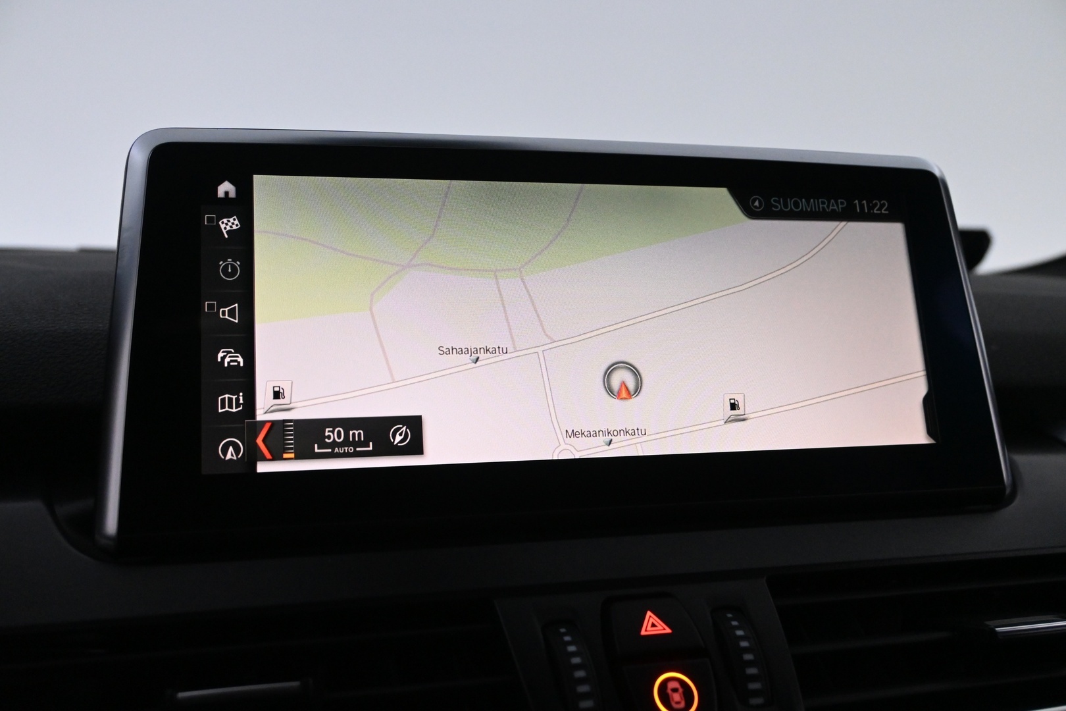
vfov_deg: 40.0
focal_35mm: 33
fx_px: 977
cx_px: 533
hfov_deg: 57.2
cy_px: 356
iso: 3200
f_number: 5
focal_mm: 22
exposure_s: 1/100
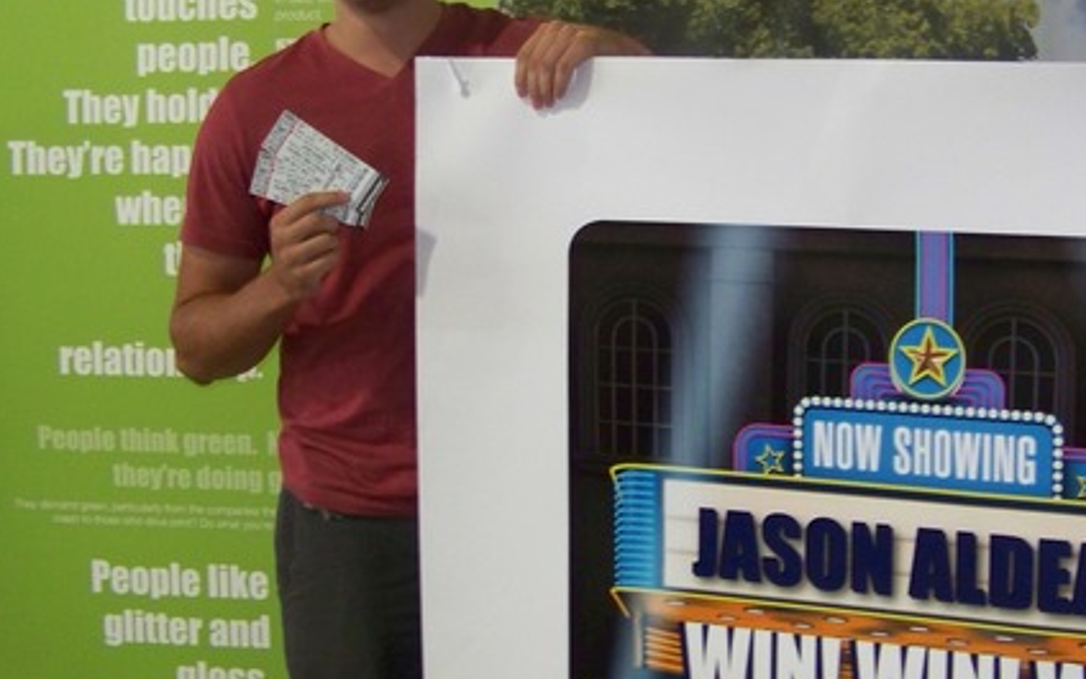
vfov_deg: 20.5
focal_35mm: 63
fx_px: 1865
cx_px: 779
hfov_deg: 32.0
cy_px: 199
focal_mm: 5.85
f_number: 2.8
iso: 200
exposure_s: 1/30
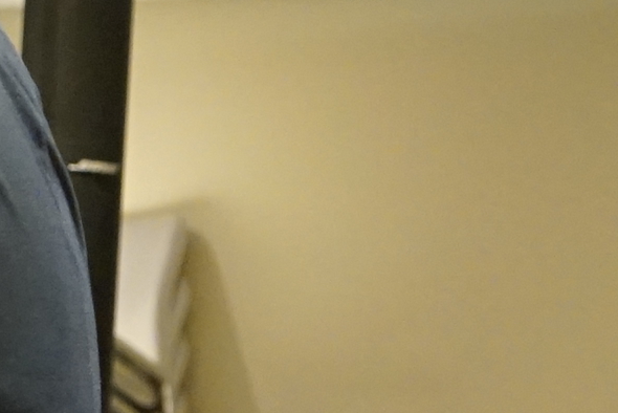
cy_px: 264
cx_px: -1227
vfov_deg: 6.3
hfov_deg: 8.0
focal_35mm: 220
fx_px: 3778
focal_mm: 33
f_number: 4
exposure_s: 1/160
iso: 4000
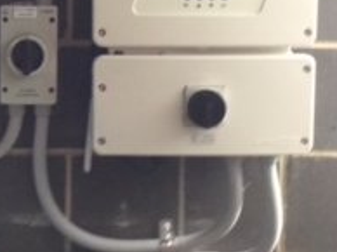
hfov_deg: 29.7
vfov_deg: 22.7
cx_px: 78
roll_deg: -0.5
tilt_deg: -8.9
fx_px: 622
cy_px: 68
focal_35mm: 64
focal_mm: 3.3
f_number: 2.4
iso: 250
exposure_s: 1/17
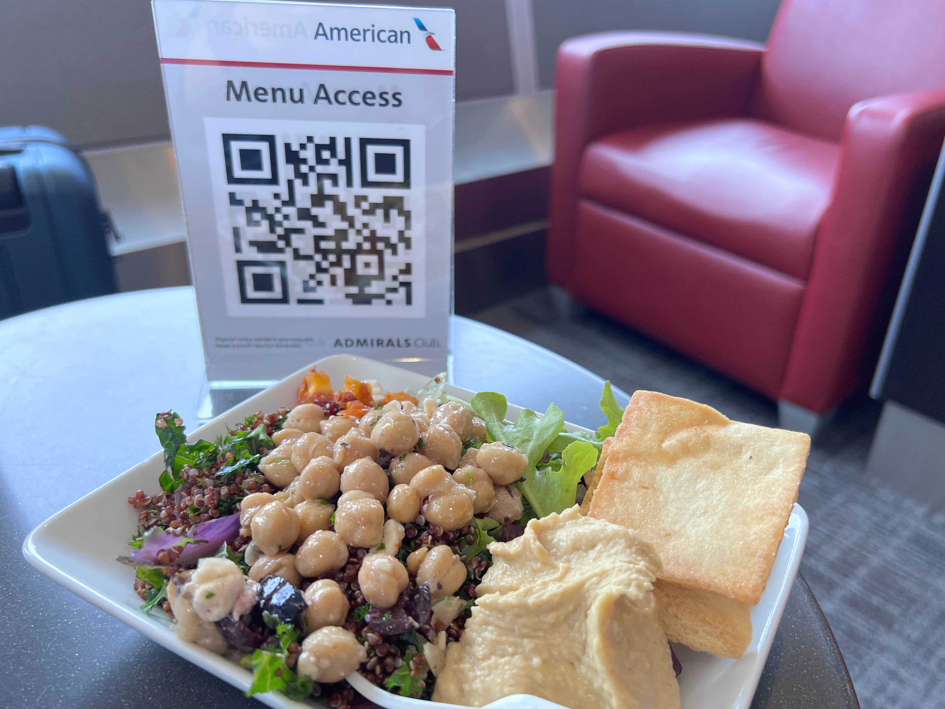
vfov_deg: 48.2
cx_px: 520
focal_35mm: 29
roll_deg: -1.6
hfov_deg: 61.5
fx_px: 792
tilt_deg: -28.8
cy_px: 371
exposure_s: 1/121
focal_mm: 5.7
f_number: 1.5
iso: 50
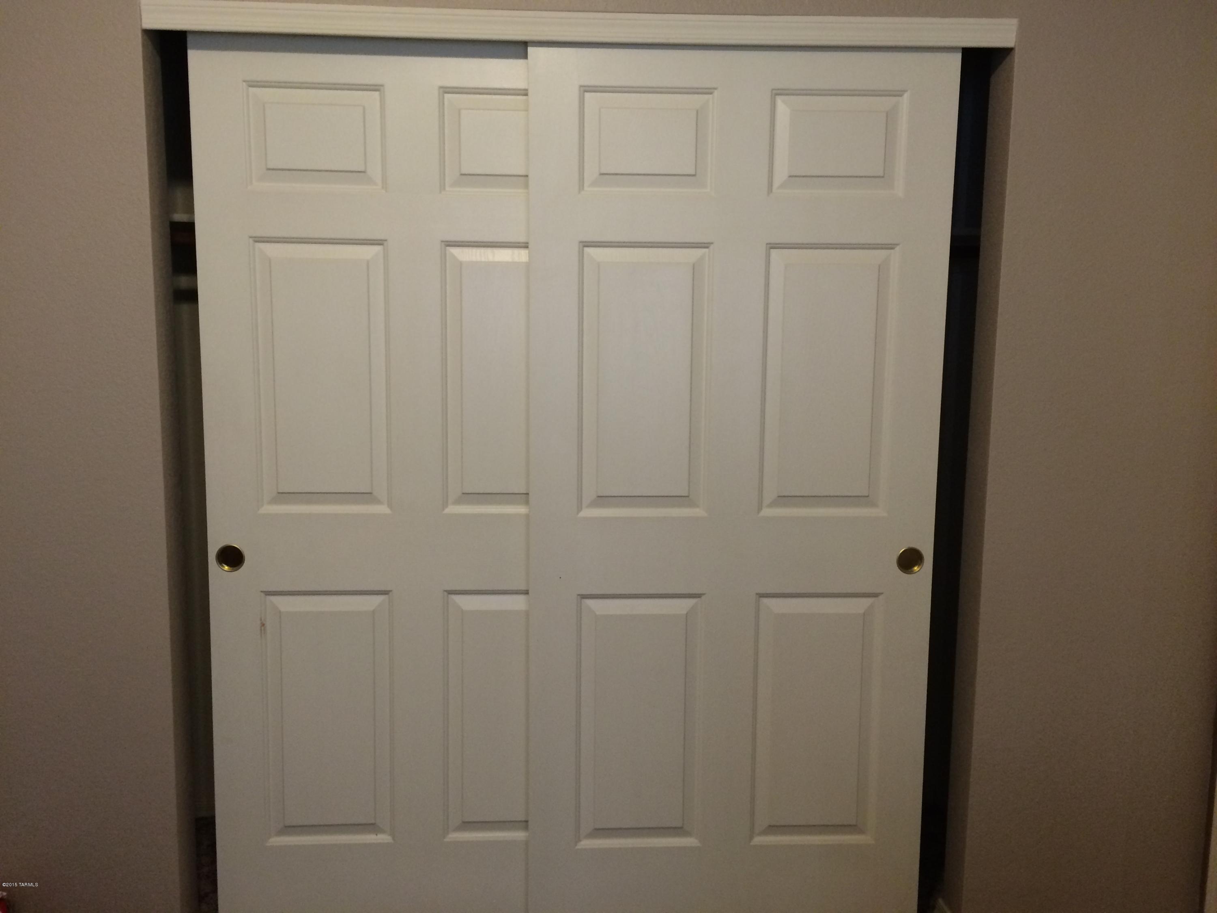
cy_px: 456
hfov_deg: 61.7
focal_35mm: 29
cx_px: 608
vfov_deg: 48.2
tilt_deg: -8.2
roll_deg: +0.7
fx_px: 1020
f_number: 2.2
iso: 160
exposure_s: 1/30
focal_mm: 4.15
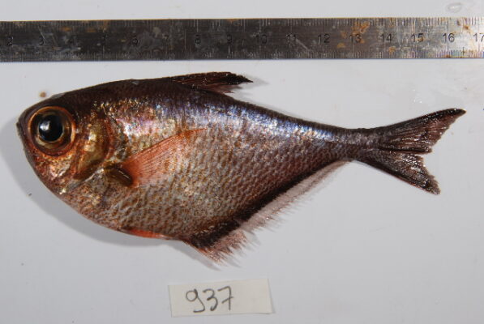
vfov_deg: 18.2
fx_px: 1010
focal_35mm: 75
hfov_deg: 27.0
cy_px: 162
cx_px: 242
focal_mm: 50
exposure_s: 1/100
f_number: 29
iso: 100
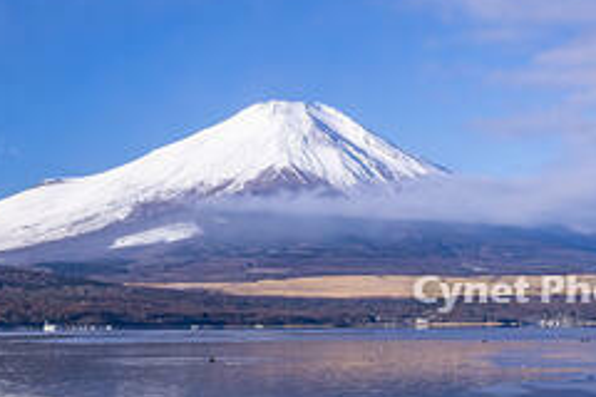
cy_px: 283
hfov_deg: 26.0
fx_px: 1242
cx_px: 551
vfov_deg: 18.1
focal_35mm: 75
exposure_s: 1/320
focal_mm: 30
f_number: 9
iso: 500
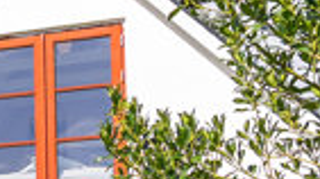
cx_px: -290
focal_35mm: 107
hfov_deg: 16.2
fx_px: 907
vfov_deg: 11.3
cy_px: 138
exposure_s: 1/400
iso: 200
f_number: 8
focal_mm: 24
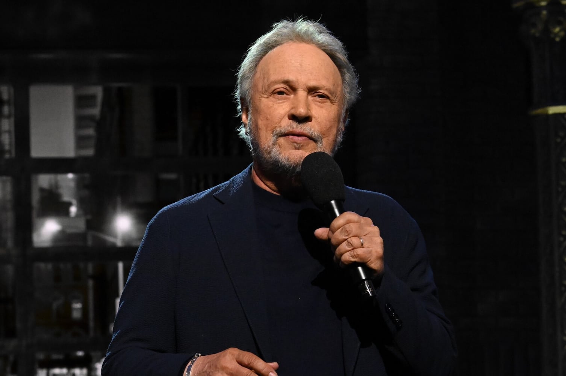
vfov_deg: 19.4
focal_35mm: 70
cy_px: 188
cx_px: 283
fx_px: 1099
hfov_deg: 28.9
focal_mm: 70
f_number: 6.3
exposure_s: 1/200
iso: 6400
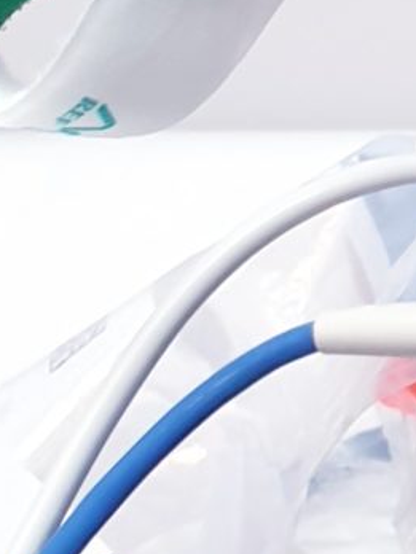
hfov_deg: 6.6
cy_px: -37
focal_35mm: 191
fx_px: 3060
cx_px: 1509
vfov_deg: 10.2
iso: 64
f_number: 2.4
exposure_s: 1/50
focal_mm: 4.3
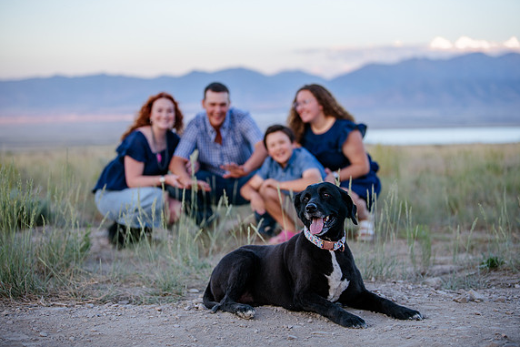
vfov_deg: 19.2
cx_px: 262
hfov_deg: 28.5
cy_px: 173
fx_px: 1025
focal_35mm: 71
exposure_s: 1/200
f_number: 2.8
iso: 200
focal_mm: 70
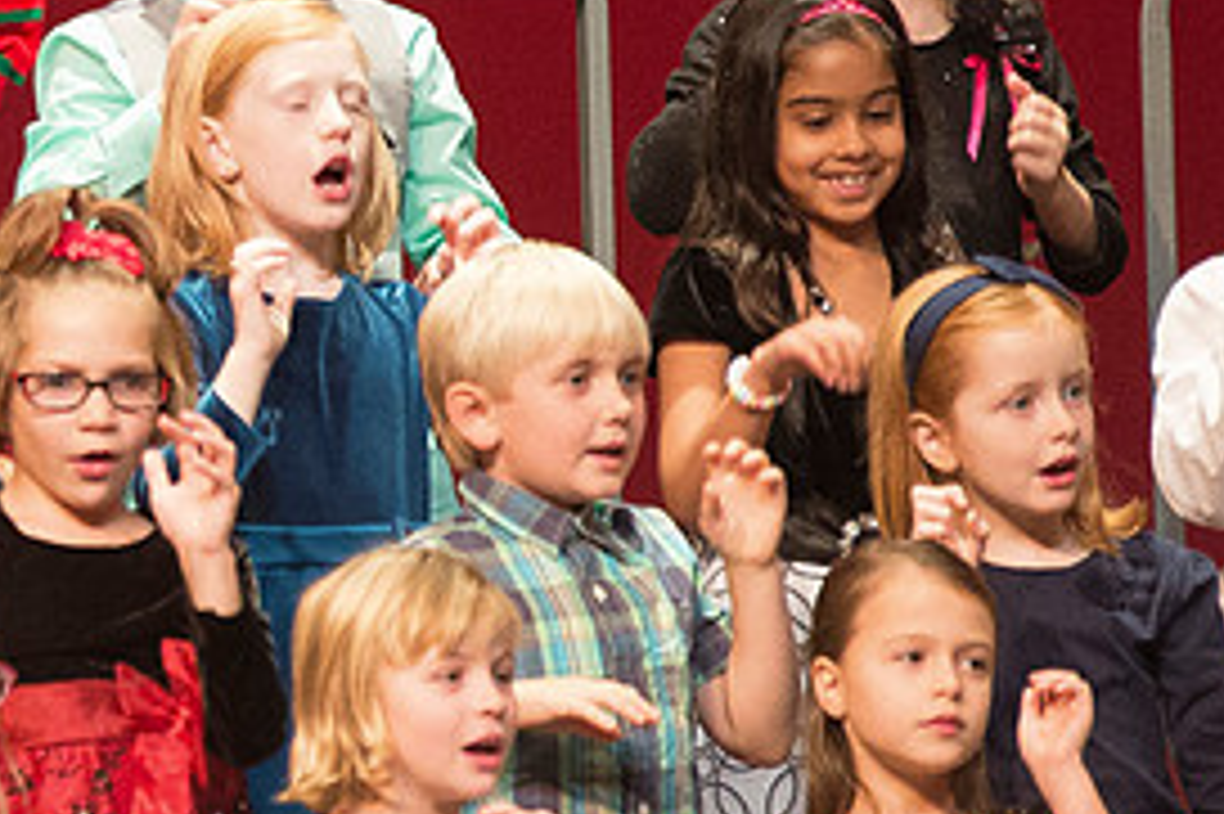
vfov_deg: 1.6
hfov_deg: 2.5
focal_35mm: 841
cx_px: -480
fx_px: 28576
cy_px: 290
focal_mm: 200
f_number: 2.8
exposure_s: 1/200
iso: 2500
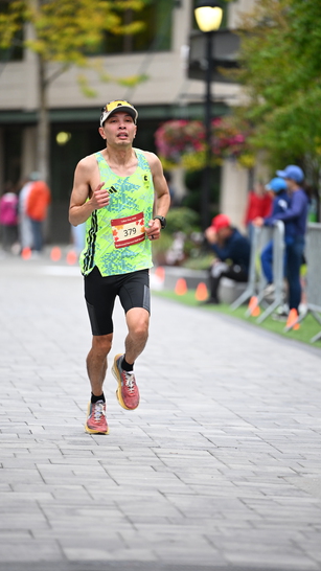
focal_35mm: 211
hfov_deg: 5.8
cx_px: 137
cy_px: 284
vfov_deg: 10.2
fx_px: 3194
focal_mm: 200
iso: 1600
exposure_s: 1/1250
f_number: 2.8
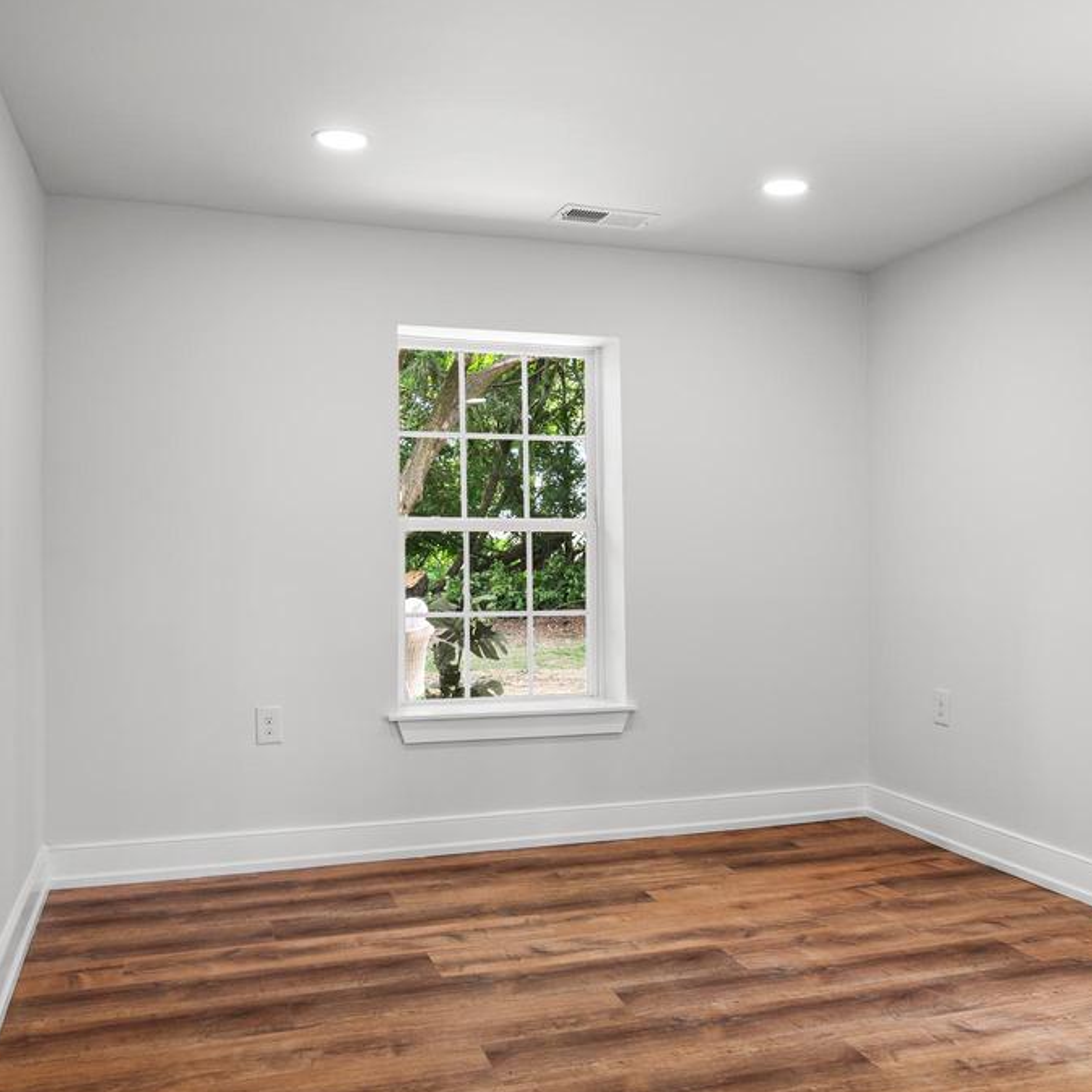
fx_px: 1106
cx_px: 596
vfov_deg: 52.5
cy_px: 548
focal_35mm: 31
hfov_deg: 52.5
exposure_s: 1/6
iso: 200
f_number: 9
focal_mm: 16
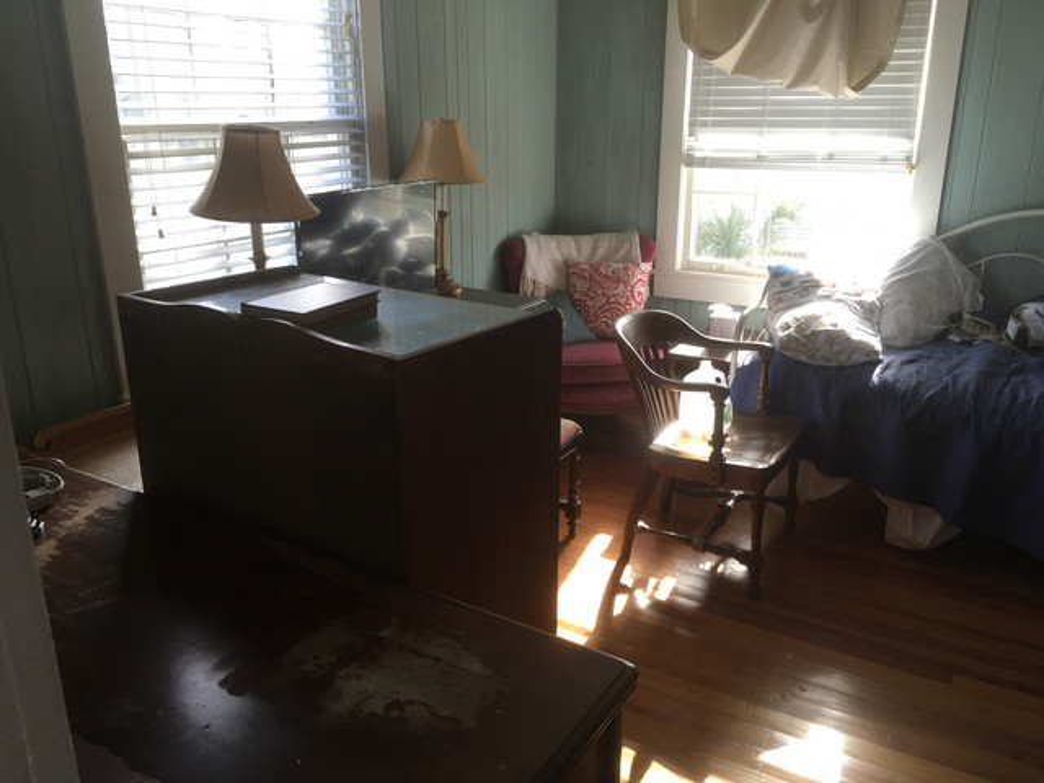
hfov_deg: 61.7
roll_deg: +0.6
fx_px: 875
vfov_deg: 48.2
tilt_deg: -20.2
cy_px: 392
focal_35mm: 29
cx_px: 522
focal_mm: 4.15
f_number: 2.2
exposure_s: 1/120
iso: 40
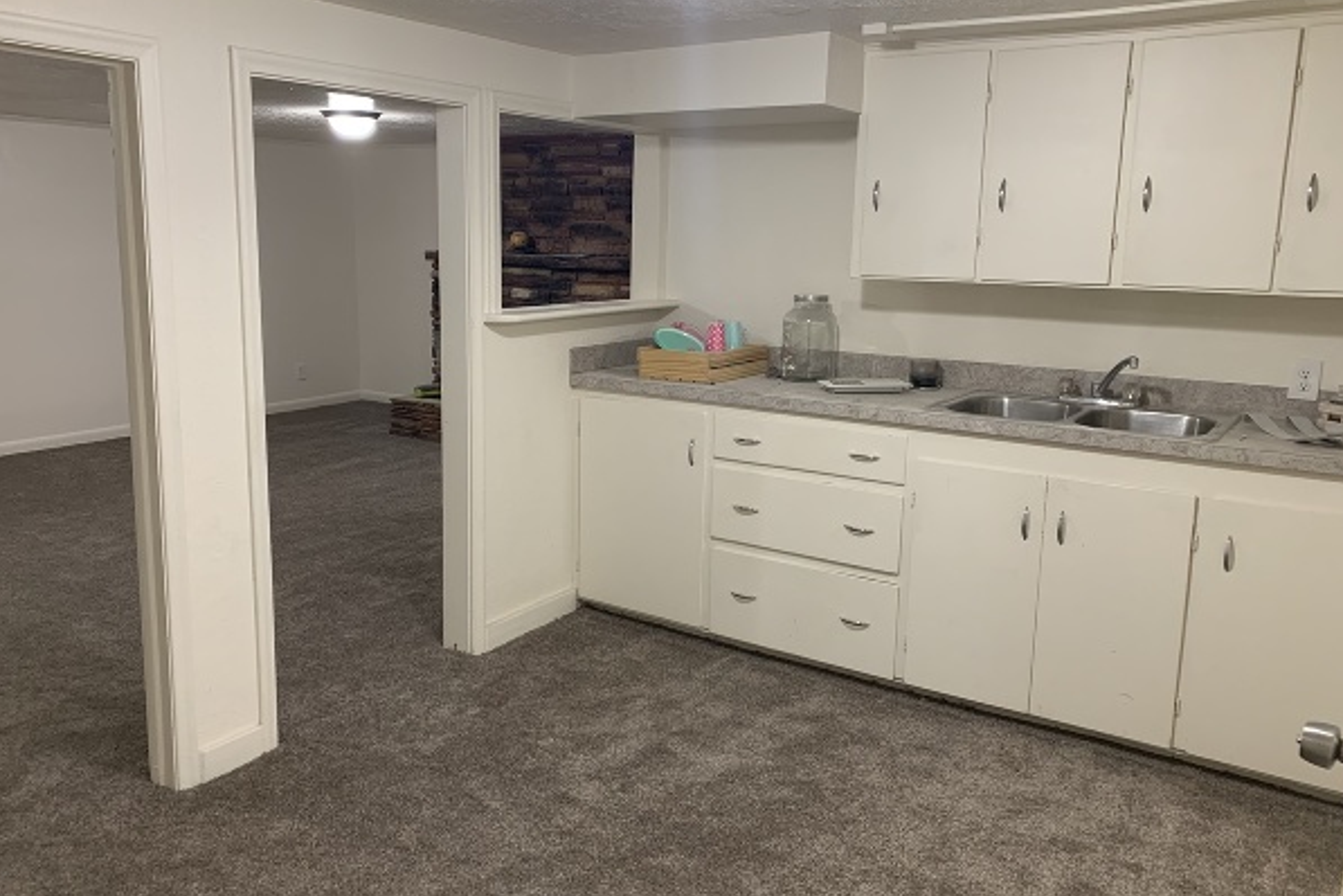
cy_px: 439
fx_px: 1082
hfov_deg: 63.6
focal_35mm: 29
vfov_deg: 45.0
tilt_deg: -10.6
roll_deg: -1.2
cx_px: 648
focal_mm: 4.25
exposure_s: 1/60
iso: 200
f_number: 1.8
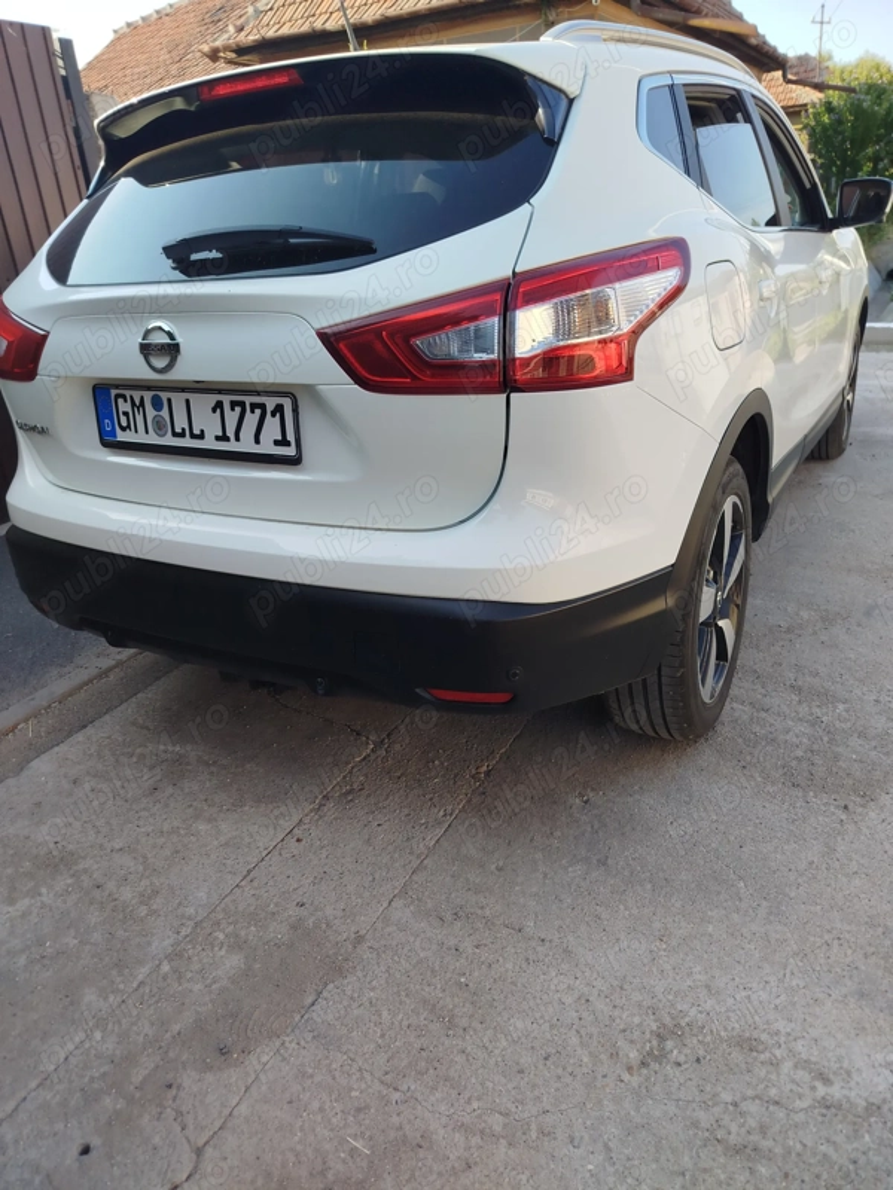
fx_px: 826
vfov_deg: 71.6
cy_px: 595
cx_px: 446
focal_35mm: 24
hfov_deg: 56.8
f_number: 1.7
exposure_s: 1/285
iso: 50
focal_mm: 5.31
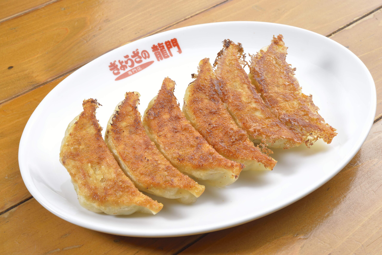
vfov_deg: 22.6
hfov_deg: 33.4
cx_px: 191
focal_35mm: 60
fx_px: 637
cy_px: 128
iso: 100
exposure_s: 1/125
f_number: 22
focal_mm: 60
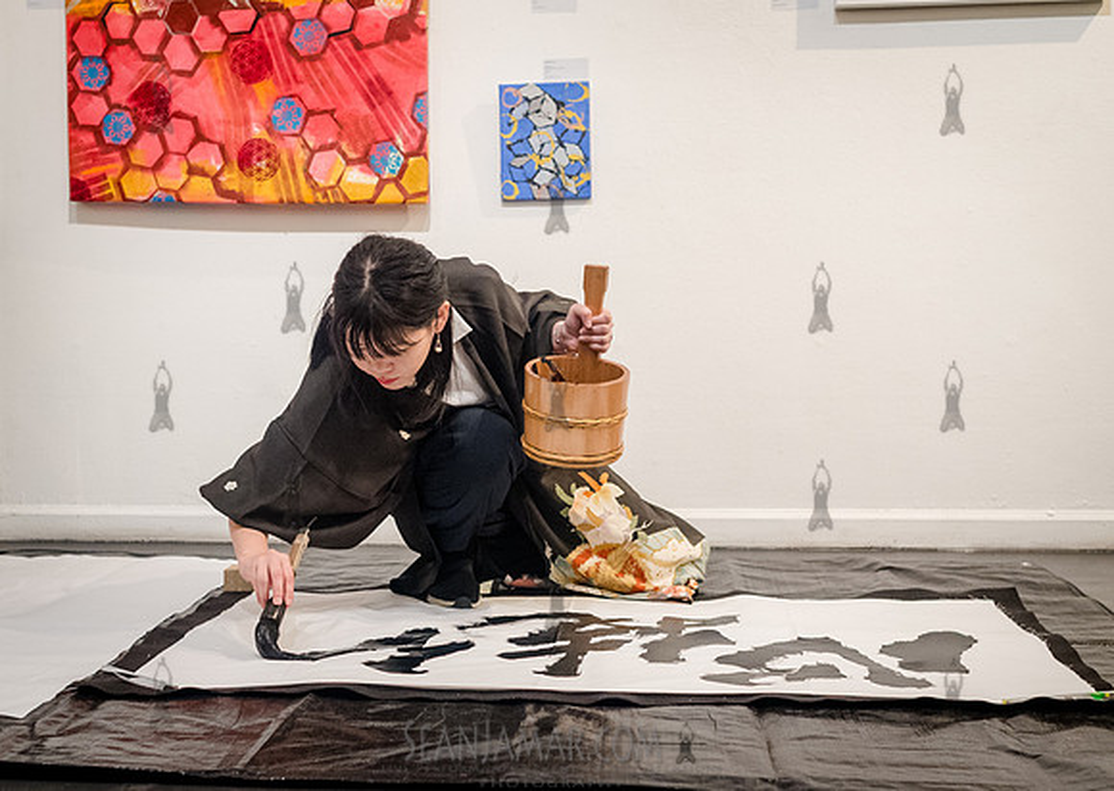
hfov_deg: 37.6
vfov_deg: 27.2
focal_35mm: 52
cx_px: 468
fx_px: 1632
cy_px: 448
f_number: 3.5
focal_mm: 35
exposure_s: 1/320
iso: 5000
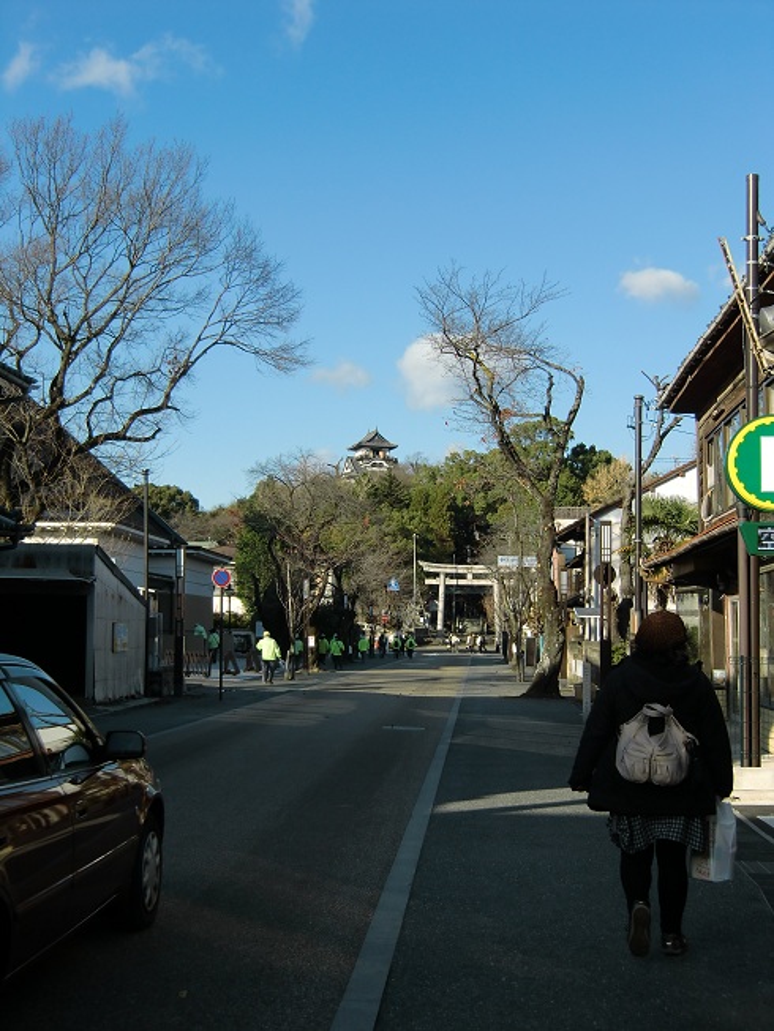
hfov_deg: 30.9
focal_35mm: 47
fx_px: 1401
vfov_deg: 40.4
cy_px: 516
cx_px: 387
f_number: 4
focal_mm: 8.4
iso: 64
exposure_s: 1/500
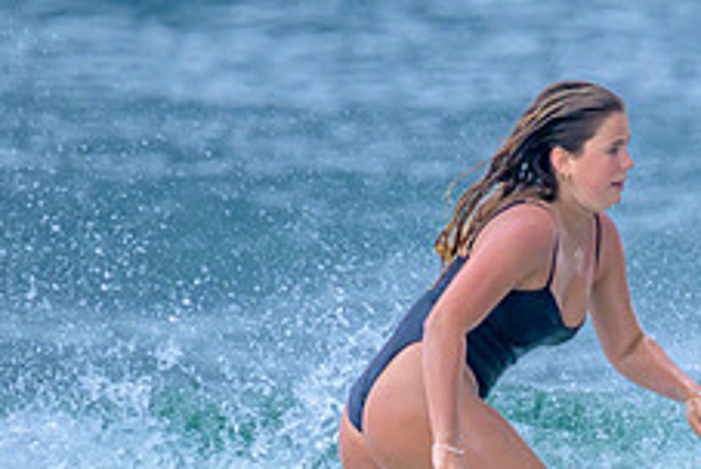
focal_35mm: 1507
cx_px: 726
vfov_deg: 0.9
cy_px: 534
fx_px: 29382
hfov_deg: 1.4
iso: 1800
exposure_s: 1/2000
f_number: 8
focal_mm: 560
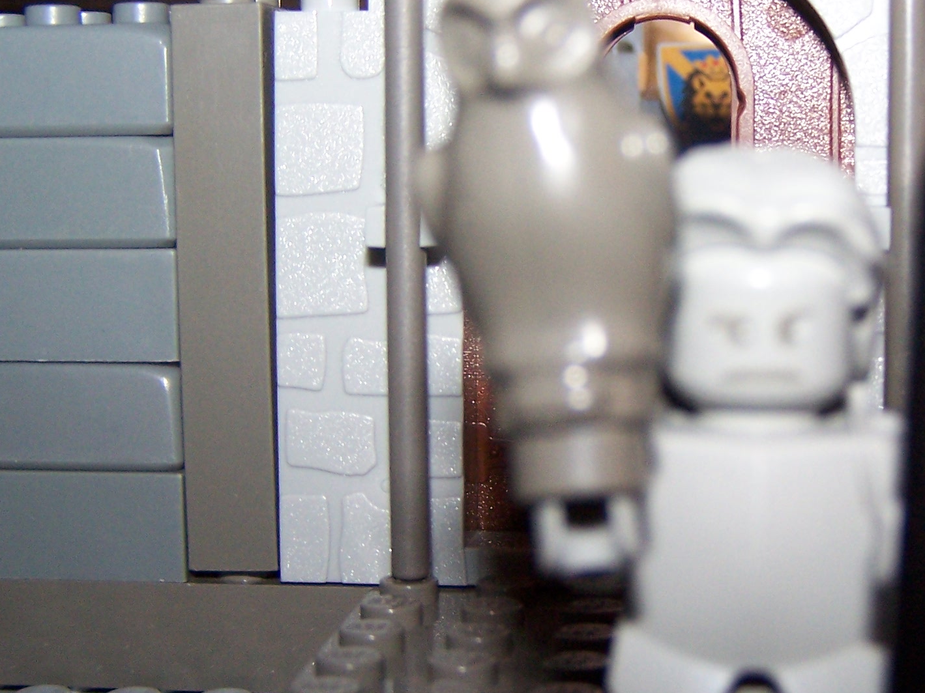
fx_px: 1844
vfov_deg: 21.3
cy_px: 335
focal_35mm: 69
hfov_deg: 27.7
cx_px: 703
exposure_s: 1/60
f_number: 2.8
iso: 140
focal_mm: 6.3
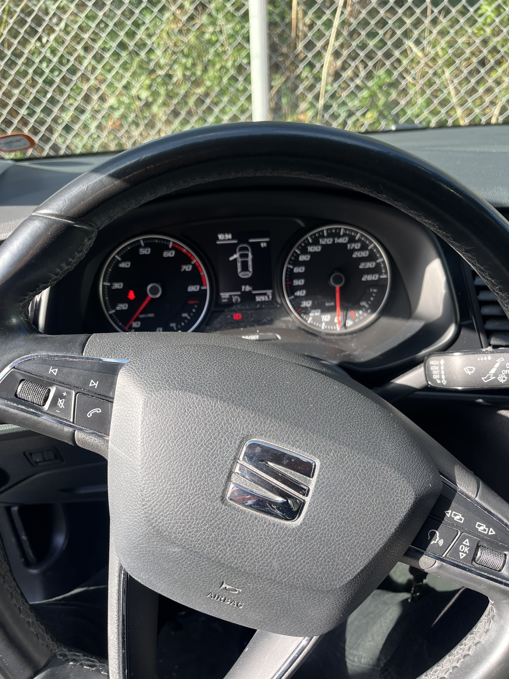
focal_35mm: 26
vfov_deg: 67.3
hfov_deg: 53.1
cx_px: 254
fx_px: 510
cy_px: 340
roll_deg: +3.7
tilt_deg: -27.4
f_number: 1.6
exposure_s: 1/278
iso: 40
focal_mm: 5.1
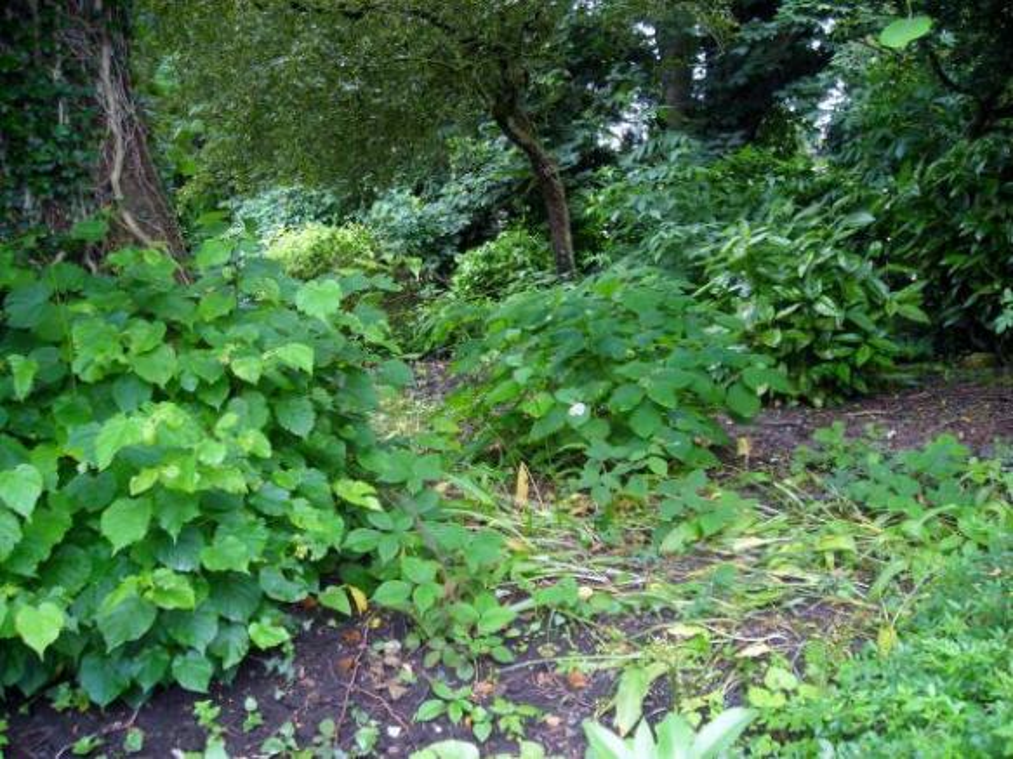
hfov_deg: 49.0
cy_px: 380
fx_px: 1112
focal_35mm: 38
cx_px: 506
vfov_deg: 37.7
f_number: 3.2
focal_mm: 6.3
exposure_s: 1/30
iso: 70
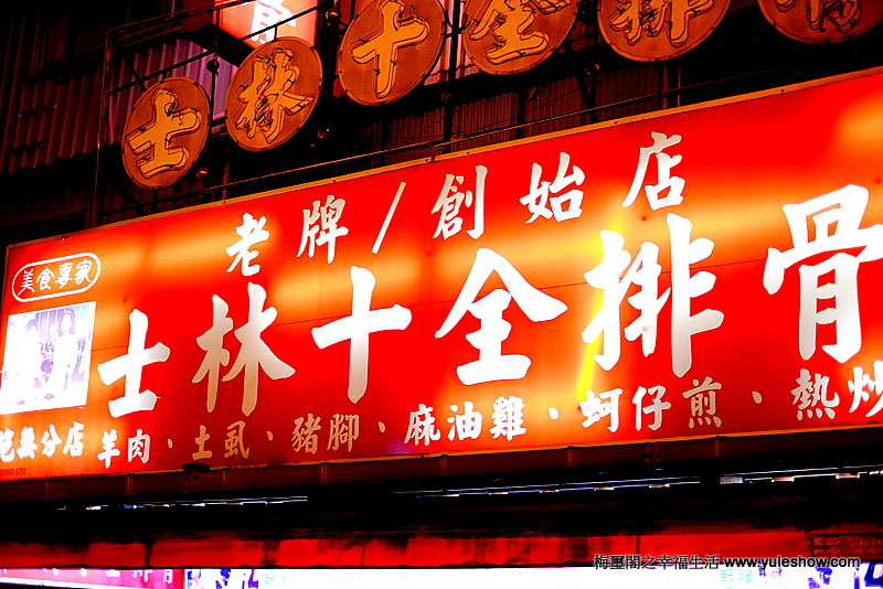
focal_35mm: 53
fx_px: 1300
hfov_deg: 37.5
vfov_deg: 25.5
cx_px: 442
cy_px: 294
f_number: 1.4
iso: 400
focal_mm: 35
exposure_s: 1/75
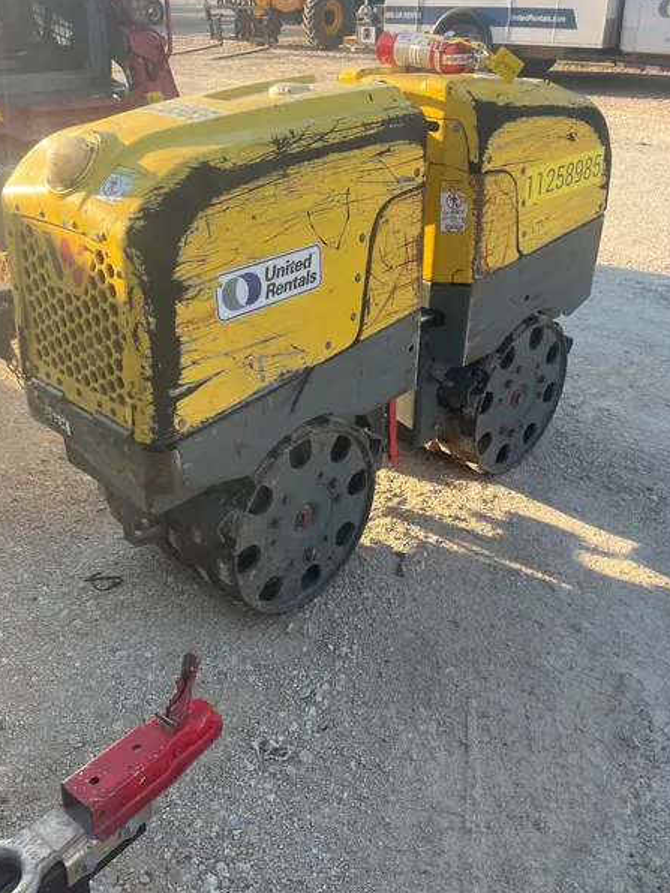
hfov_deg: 44.1
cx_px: 307
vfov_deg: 56.8
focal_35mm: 32
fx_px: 826
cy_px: 449
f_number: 1.6
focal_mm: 5.1
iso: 50
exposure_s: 1/840
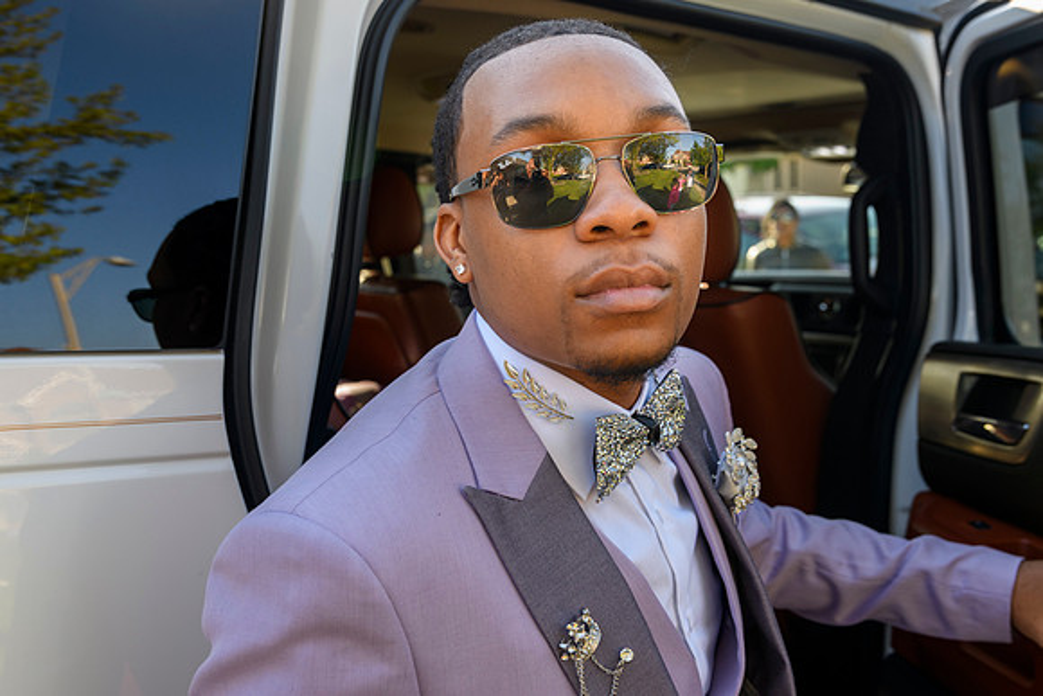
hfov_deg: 48.6
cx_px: 576
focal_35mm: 40
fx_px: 1152
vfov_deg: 33.6
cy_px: 373
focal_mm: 36
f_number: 5.6
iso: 400
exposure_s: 1/160
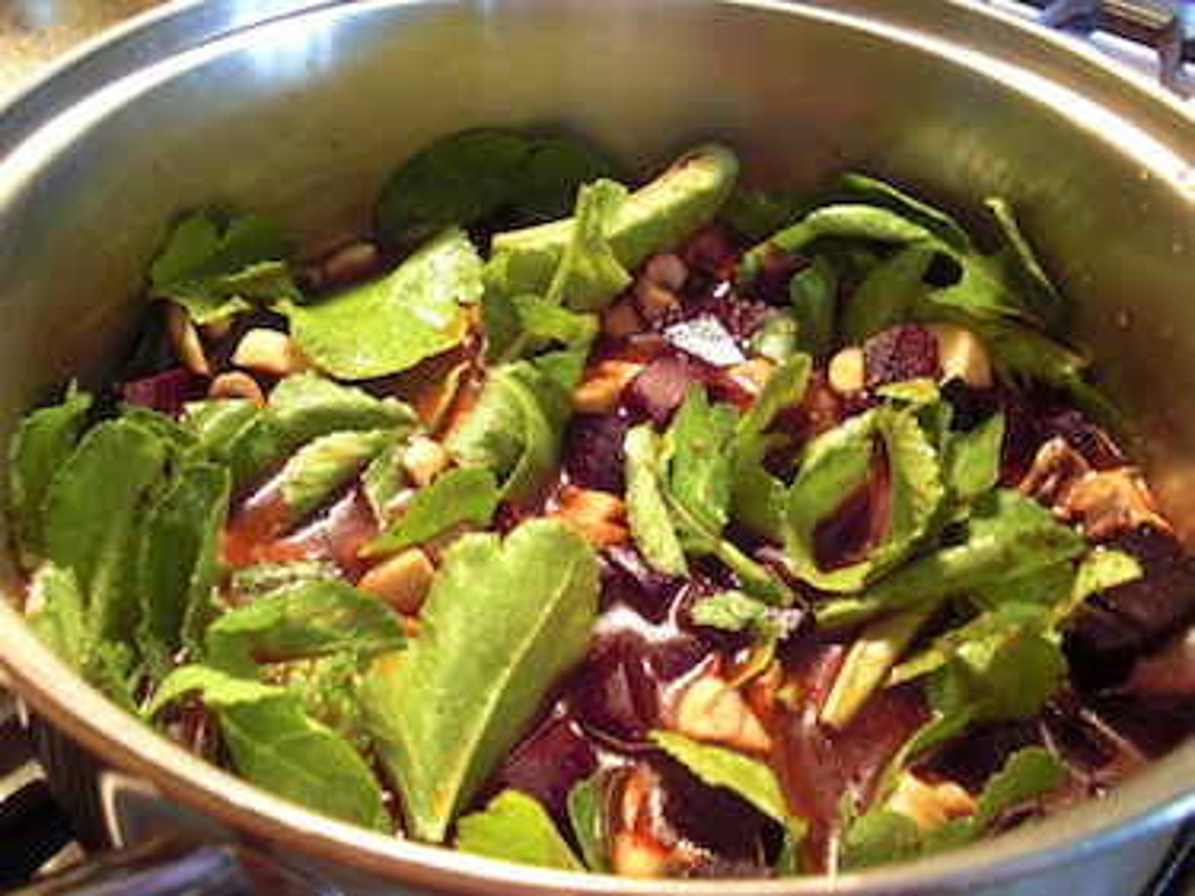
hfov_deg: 51.4
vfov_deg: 39.6
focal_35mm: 36
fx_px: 1242
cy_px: 448
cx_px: 598
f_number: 2.8
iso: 200
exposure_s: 1/3.33
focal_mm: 6.3
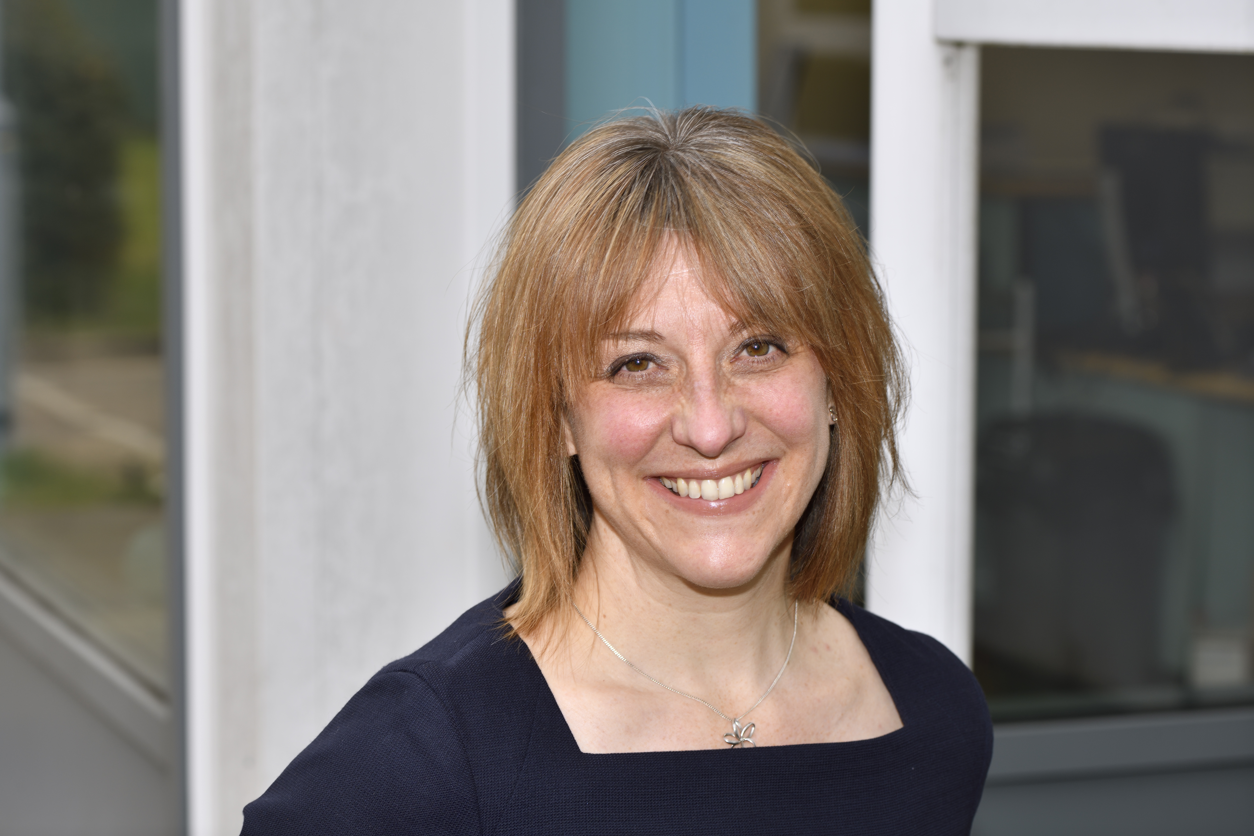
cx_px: 627
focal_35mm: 105
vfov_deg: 13.0
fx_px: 3657
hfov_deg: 19.5
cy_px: 418
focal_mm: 105
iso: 125
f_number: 9
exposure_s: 1/60
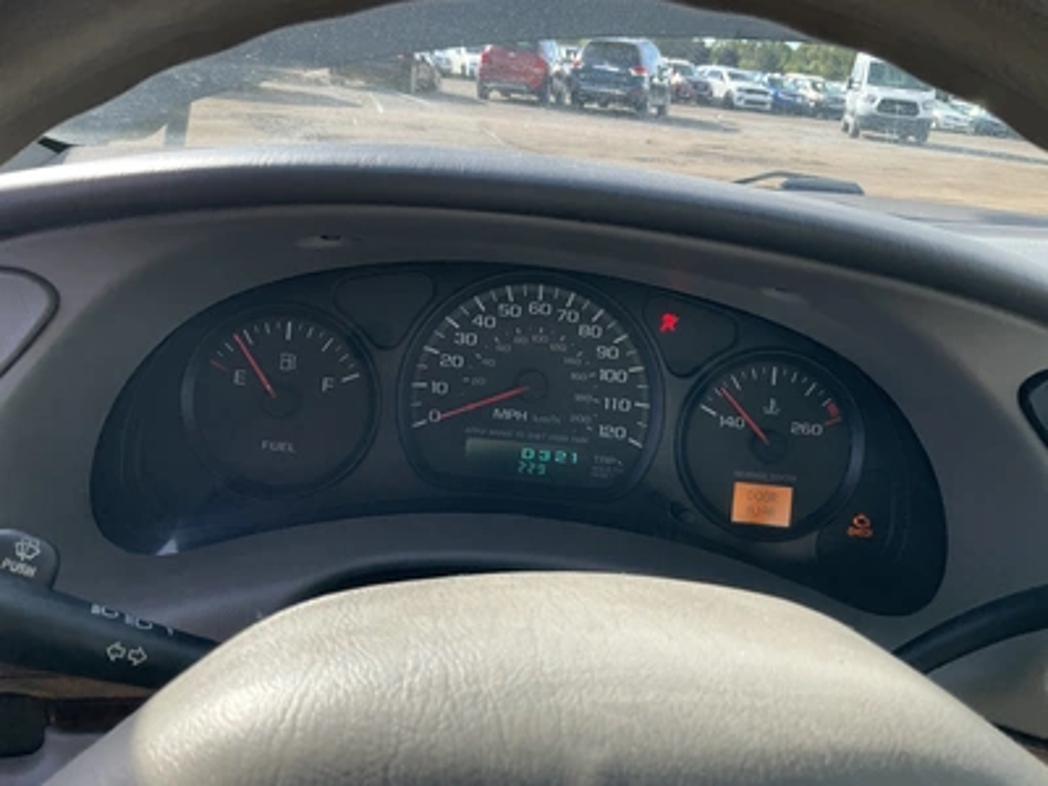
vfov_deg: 48.2
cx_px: 524
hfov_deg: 61.7
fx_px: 878
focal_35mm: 29
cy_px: 393
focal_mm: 3
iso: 25
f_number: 1.8
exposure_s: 1/265
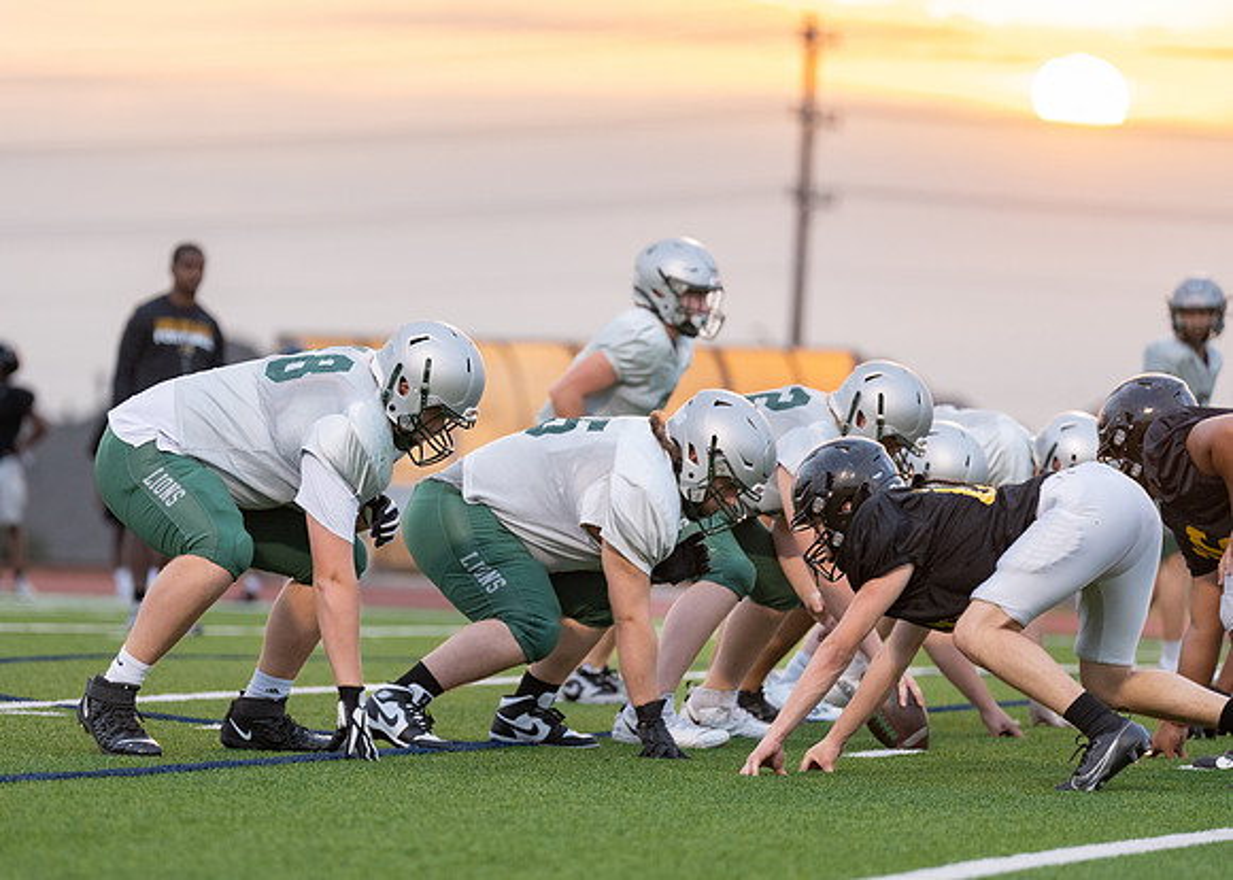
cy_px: 404
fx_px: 8588
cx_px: 464
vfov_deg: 5.9
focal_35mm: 245
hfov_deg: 8.2
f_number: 2.8
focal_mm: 200
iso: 1250
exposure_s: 1/1250
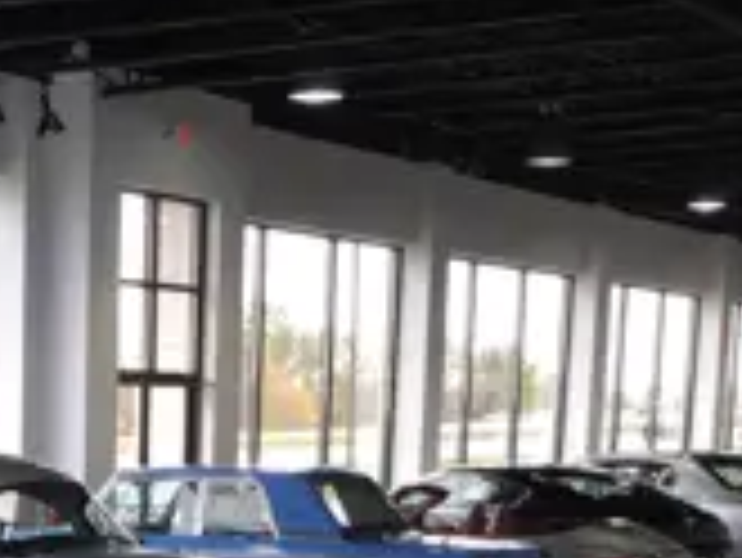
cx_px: -83
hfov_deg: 15.9
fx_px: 2574
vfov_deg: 11.3
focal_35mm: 120
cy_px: 1060
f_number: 2.2
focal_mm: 4.15
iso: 32
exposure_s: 1/60
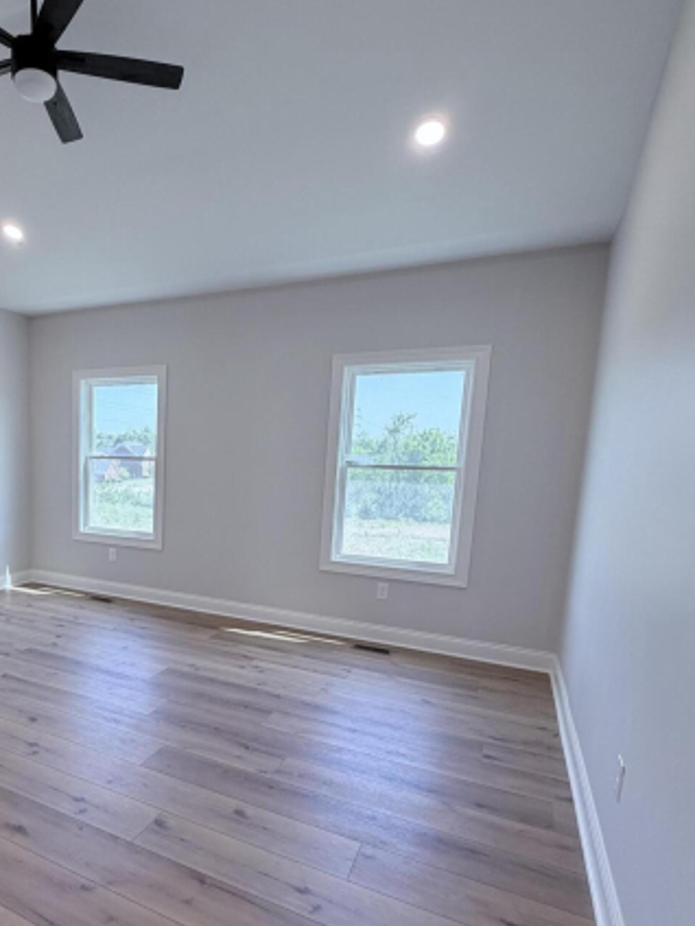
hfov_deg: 57.7
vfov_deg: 75.7
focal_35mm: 22
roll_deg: -1.6
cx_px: 166
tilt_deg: -7.7
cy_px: 547
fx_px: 589
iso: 160
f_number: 2.2
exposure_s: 1/120
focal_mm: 2.22
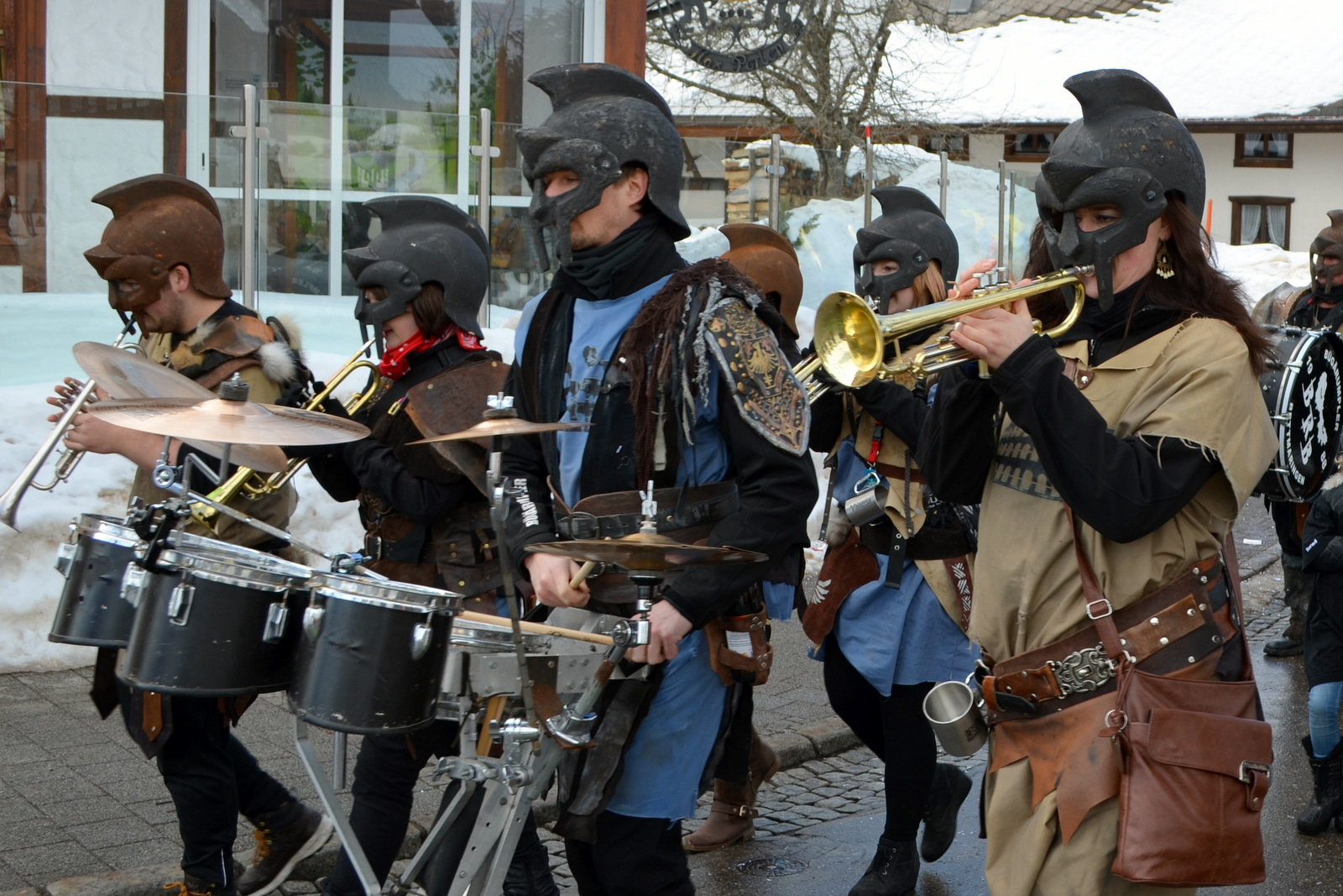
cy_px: 448
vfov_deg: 40.0
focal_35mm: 33
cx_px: 672
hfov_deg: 57.2
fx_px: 1231
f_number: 7.1
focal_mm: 22
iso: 100
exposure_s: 1/200
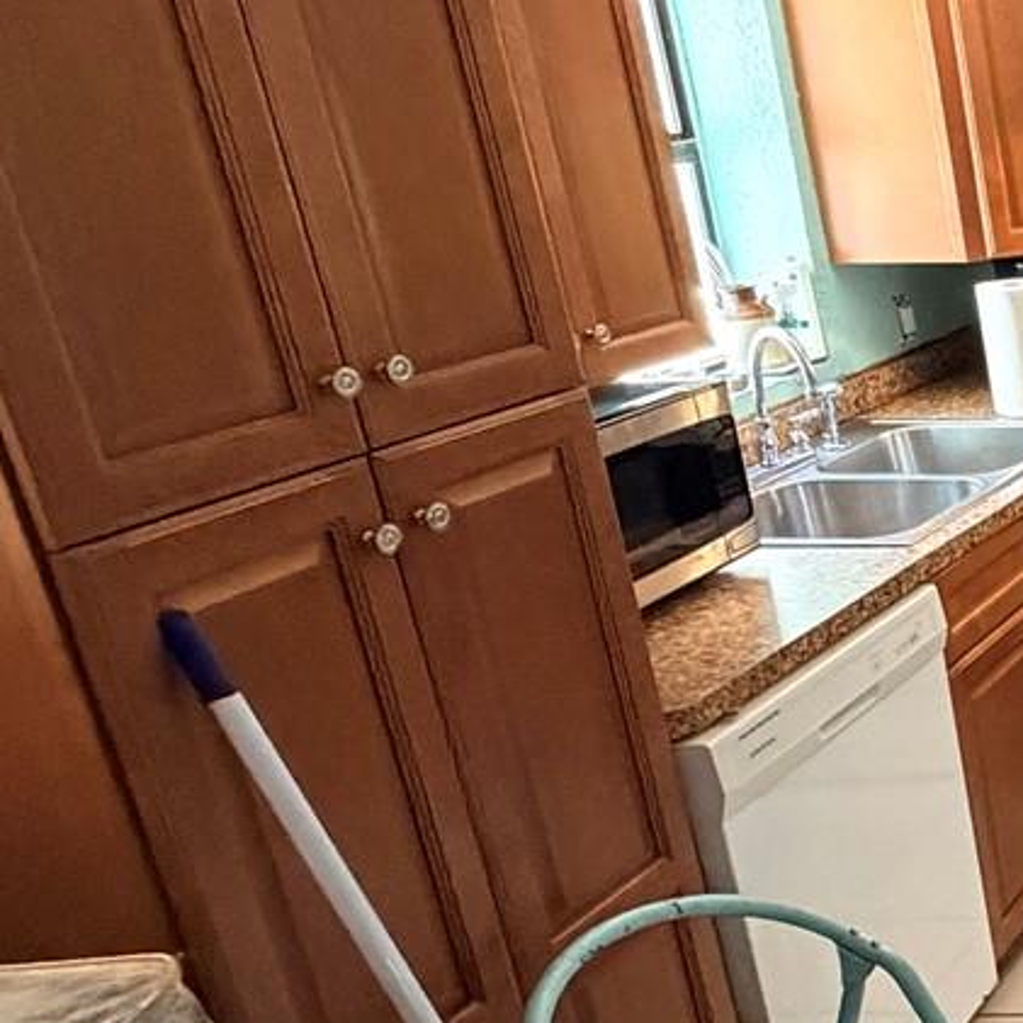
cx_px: 1711
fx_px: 1571
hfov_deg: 23.8
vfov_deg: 36.1
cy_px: 525
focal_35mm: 47
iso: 640
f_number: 2.2
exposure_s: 1/60
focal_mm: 2.22
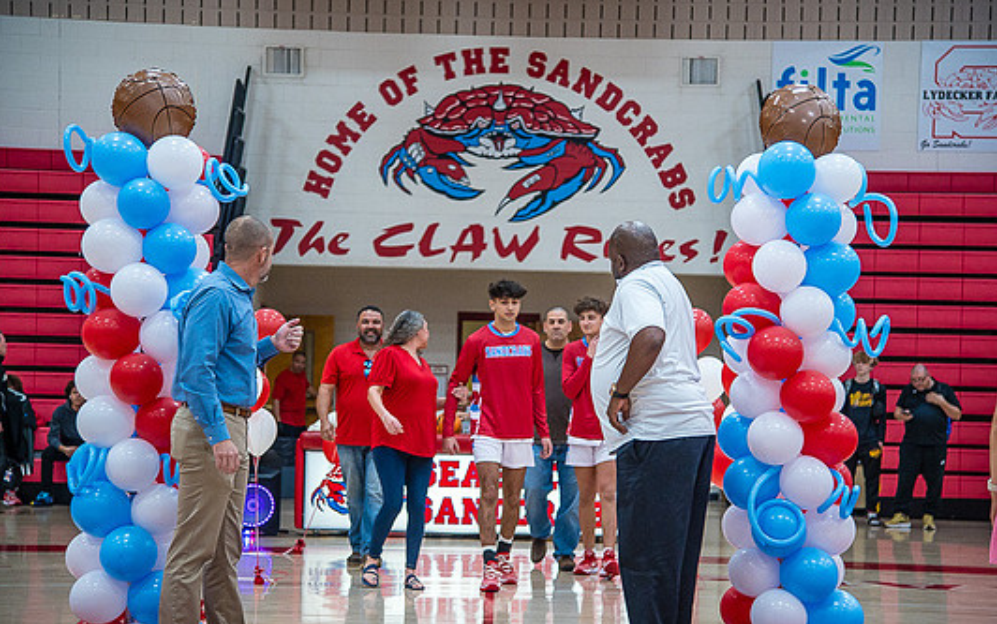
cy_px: 343
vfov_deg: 14.4
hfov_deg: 22.8
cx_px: 506
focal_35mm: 91
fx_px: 2474
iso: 2000
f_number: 4
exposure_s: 1/320
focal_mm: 82
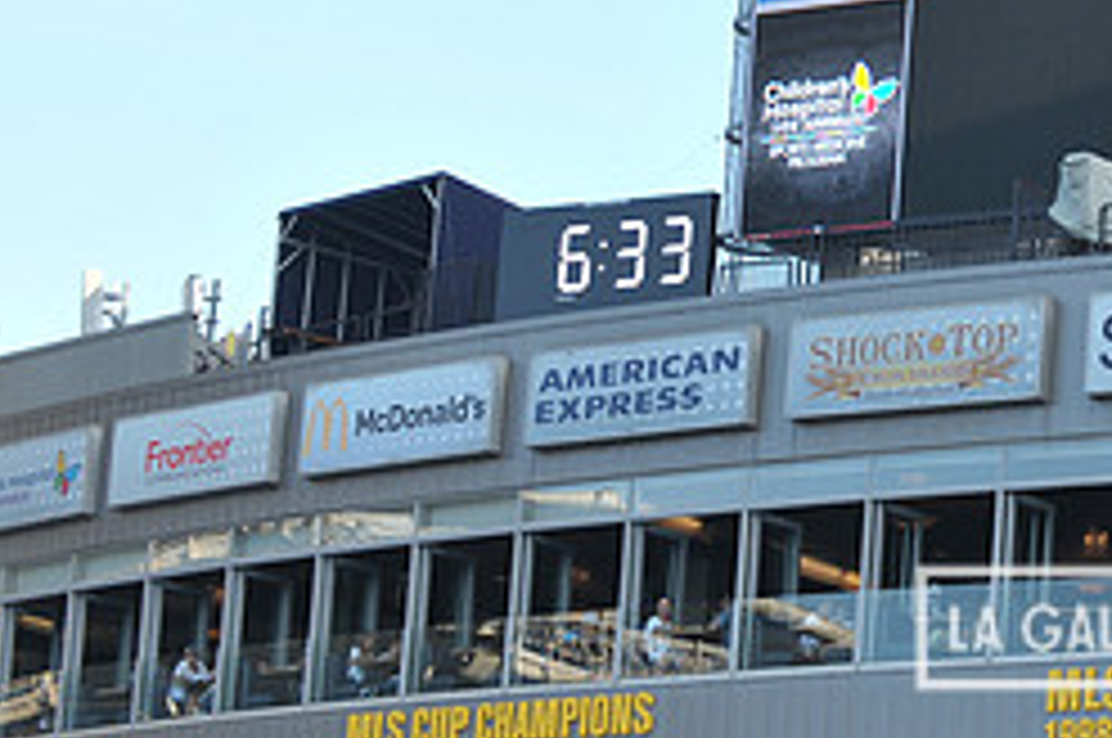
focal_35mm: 188
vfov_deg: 7.2
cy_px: -50
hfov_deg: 10.8
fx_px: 5799
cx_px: 1234
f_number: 7.1
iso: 400
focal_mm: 80
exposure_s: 1/200
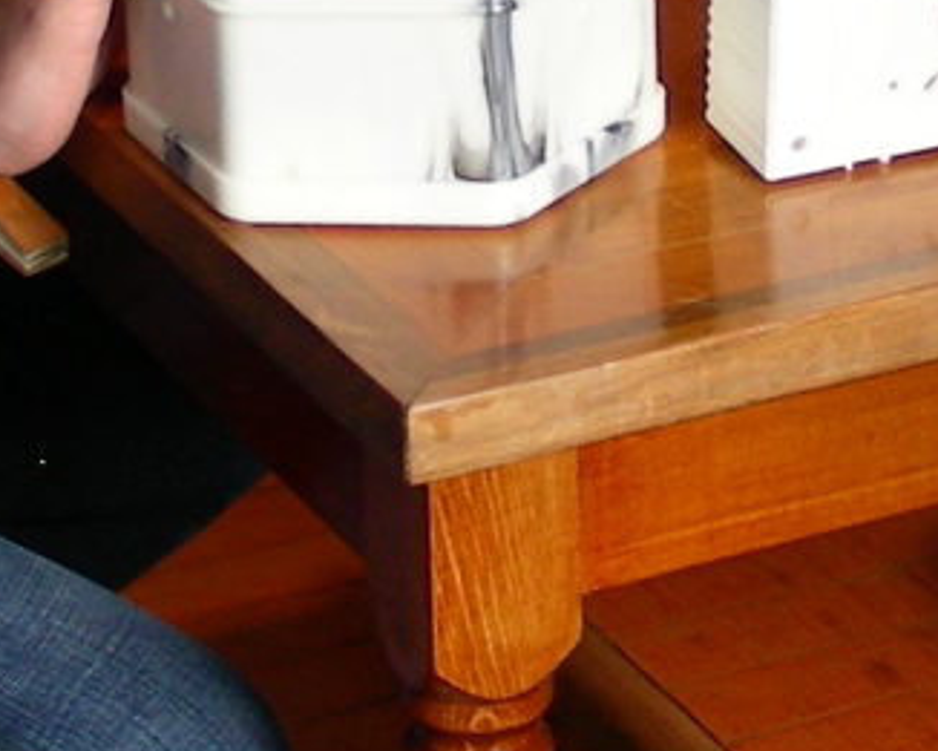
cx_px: 575
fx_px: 5054
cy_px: -89
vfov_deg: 8.4
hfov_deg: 10.6
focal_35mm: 182
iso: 50
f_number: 3.5
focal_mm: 6.3
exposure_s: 1/17.3
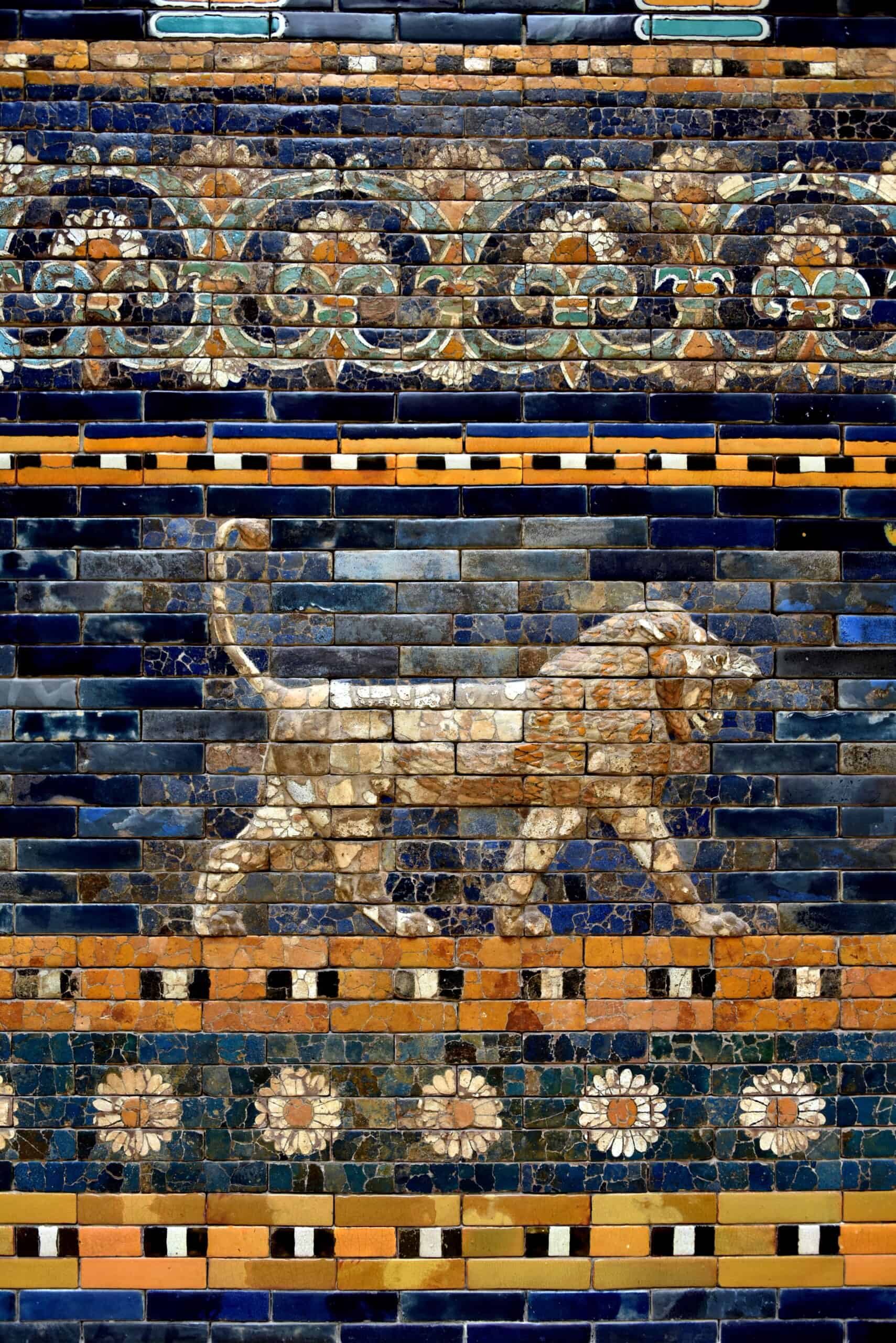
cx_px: 448
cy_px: 672
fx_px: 1268
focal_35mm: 34
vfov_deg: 55.8
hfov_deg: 38.9
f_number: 3.8
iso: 450
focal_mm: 34
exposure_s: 1/40
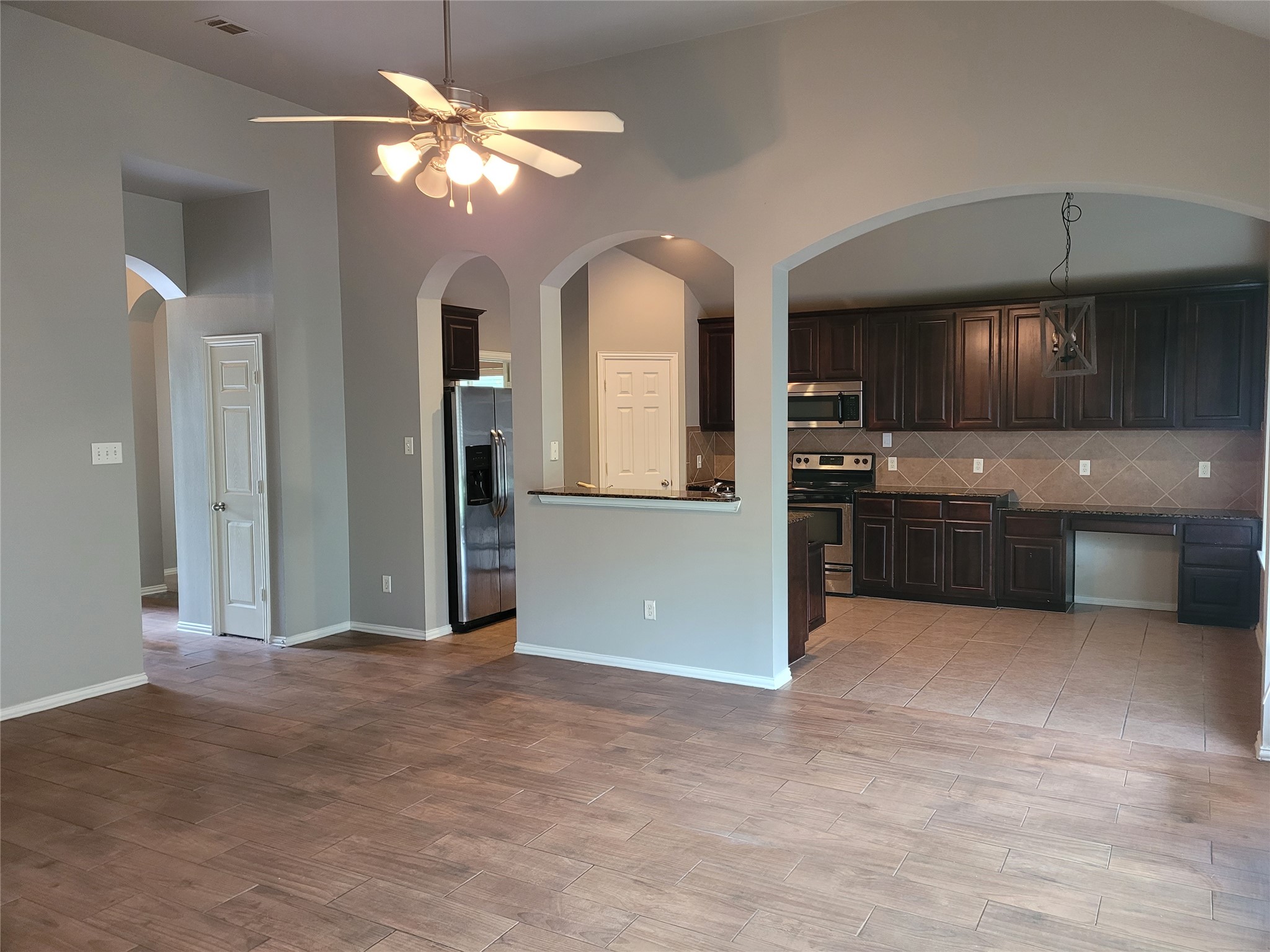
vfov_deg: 53.1
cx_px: 635
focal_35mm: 26
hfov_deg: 67.3
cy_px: 476
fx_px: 954
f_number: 1.8
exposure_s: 1/40
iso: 320
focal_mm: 5.4
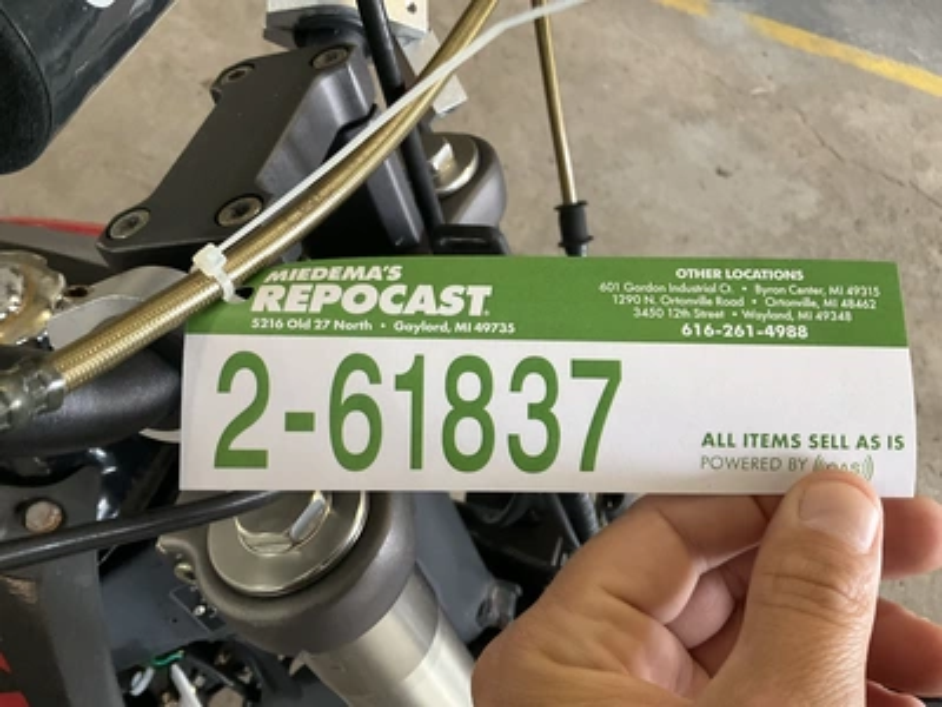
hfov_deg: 61.7
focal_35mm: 29
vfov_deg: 48.2
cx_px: 471
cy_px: 354
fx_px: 789
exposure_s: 1/60
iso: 100
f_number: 1.8
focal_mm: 3
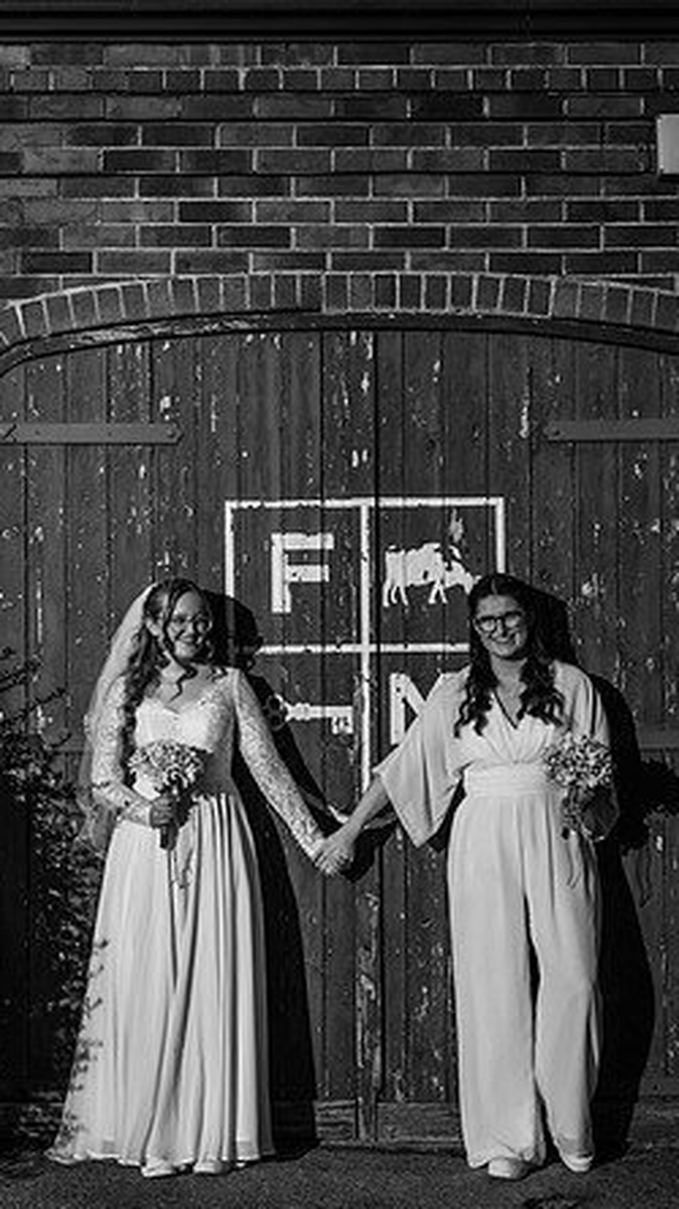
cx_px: 352
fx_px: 2883
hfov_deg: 13.4
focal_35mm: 90
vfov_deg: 23.7
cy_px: 606
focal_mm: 85
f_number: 2.5
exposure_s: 1/8000
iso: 100
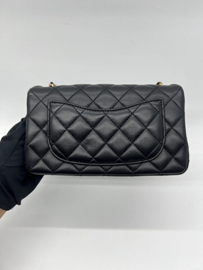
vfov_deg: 67.3
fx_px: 203
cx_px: 102
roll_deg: +2.0
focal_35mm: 26
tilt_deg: -44.5
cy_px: 135
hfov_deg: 53.1
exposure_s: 1/172
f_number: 1.5
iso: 40
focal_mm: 5.7
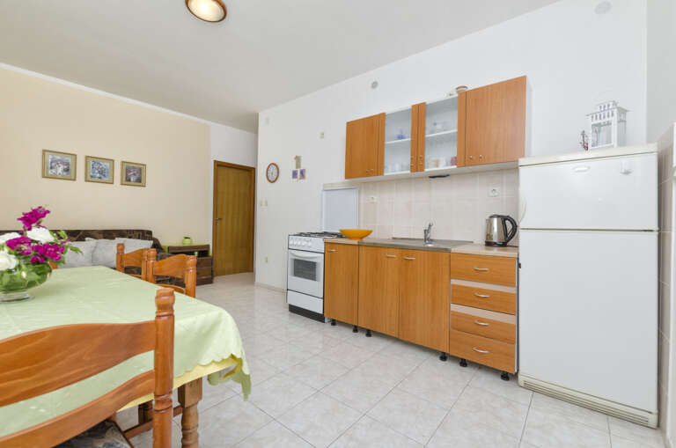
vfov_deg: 77.1
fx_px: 281
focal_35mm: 15
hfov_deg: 100.5
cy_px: 224
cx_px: 338
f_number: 8
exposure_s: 1/160
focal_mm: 10
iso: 125
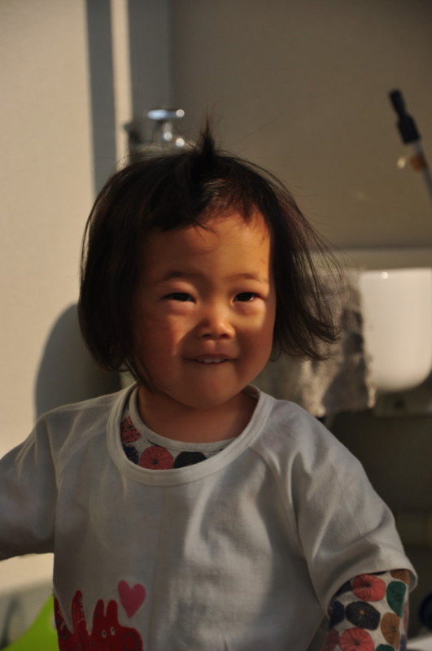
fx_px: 2302
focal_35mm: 128
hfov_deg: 10.7
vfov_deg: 16.1
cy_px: 326
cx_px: 216
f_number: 5.6
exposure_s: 1/250
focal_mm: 85
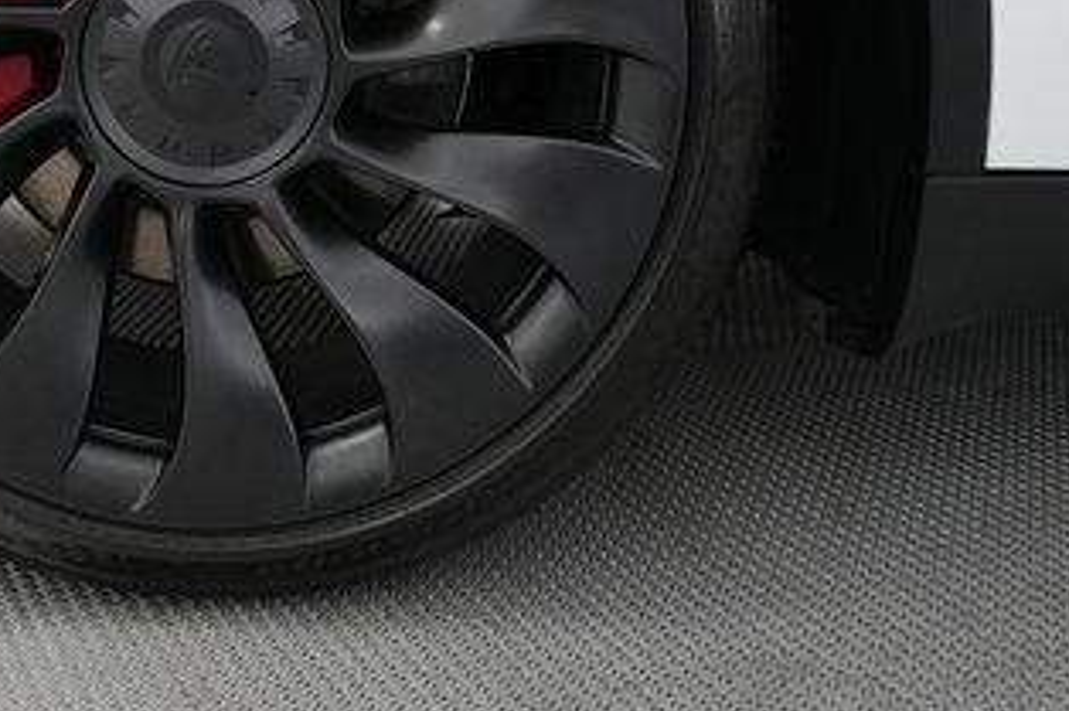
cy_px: 54
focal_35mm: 51
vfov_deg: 25.5
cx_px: 218
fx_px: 1514
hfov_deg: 37.5
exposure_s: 1/160
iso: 2000
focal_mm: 25
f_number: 2.8
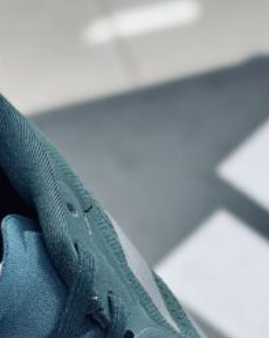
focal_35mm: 178
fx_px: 1776
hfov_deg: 8.7
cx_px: 159
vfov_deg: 10.6
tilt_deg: -59.8
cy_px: 442
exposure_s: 1/100
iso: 100
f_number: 1.78
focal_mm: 6.86
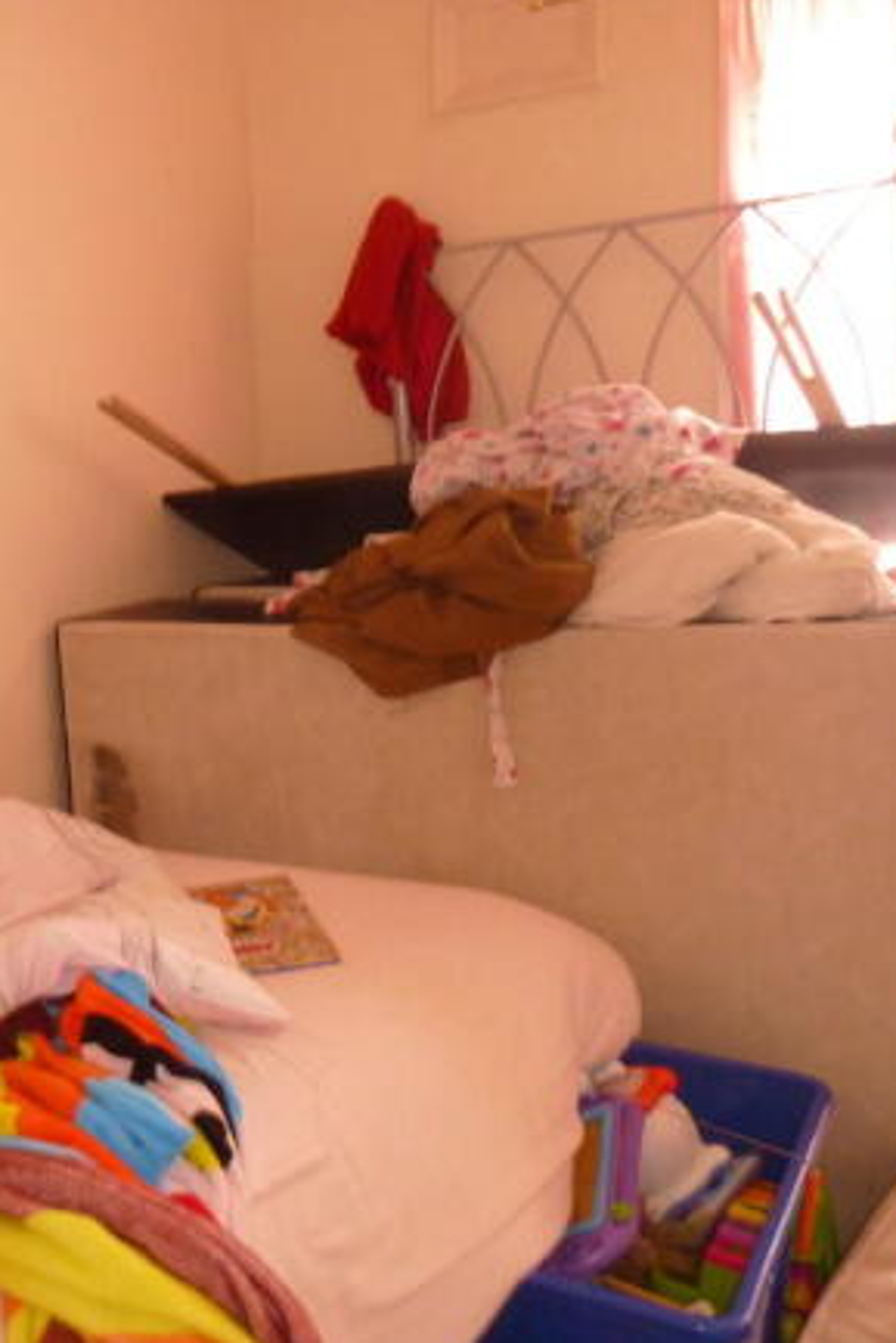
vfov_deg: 54.4
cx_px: 57
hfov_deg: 35.2
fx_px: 1306
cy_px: 672
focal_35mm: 35
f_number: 3.1
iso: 400
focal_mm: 4.5
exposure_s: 1/8
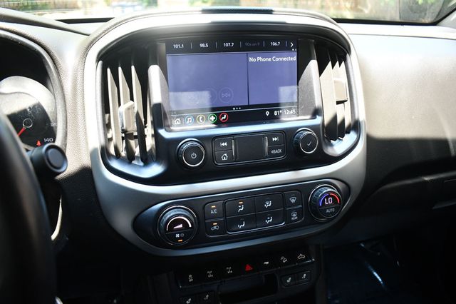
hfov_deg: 67.4
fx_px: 342
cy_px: 152
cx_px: 228
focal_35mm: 27
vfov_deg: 47.9
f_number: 3.5
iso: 800
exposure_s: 1/160
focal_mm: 18
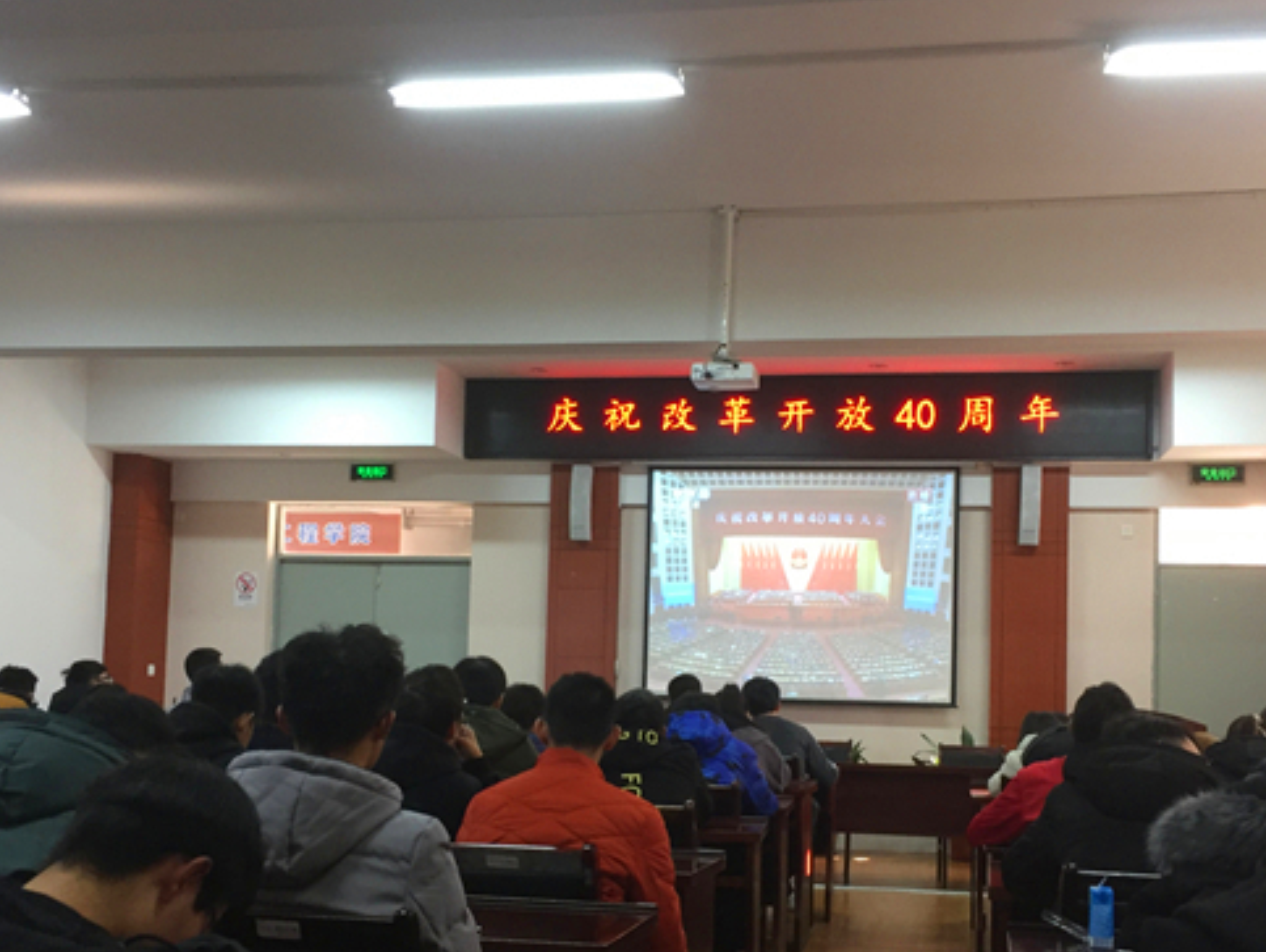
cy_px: 594
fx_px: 1537
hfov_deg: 44.7
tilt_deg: +3.5
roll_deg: -2.6
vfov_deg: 34.2
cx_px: 666
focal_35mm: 42
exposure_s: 1/33
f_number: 2.2
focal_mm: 4.15
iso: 125
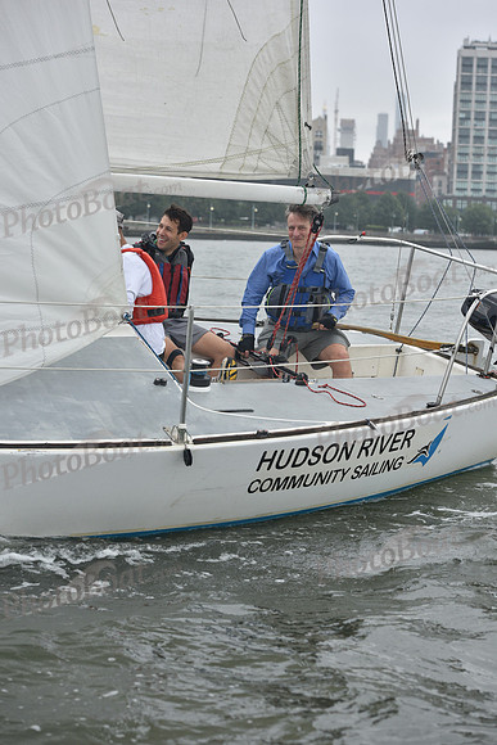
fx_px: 1552
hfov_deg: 18.2
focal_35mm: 75
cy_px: 372
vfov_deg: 27.0
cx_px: 248
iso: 400
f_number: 5.6
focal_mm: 75
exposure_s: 1/800
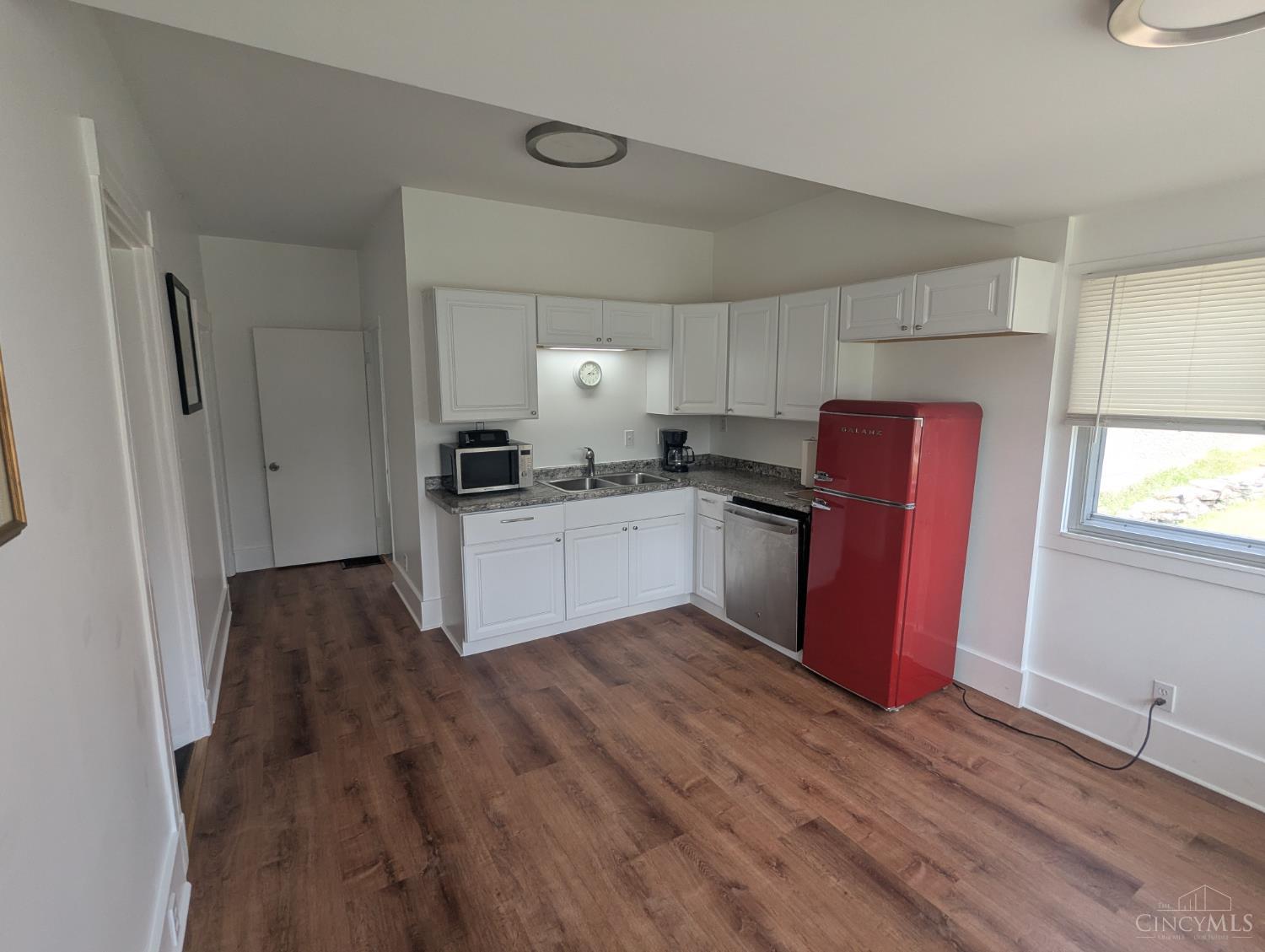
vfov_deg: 78.2
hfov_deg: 94.4
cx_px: 632
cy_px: 476
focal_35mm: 16
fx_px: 585
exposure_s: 1/120
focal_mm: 2.35
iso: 57
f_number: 2.2
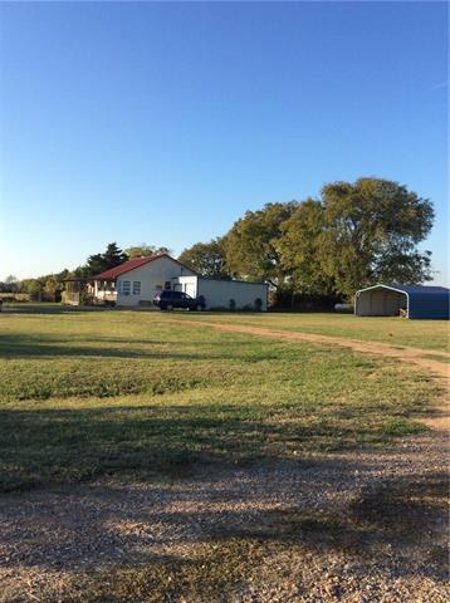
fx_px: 557
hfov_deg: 44.0
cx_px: 225
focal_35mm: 32
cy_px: 302
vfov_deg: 56.9
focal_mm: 3.3
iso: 32
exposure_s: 1/629
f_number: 2.4
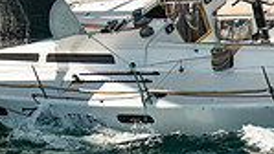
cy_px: -137
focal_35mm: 228
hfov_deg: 9.4
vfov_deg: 5.2
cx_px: 228
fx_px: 1657
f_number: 5.6
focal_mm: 56
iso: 320
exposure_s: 1/1600
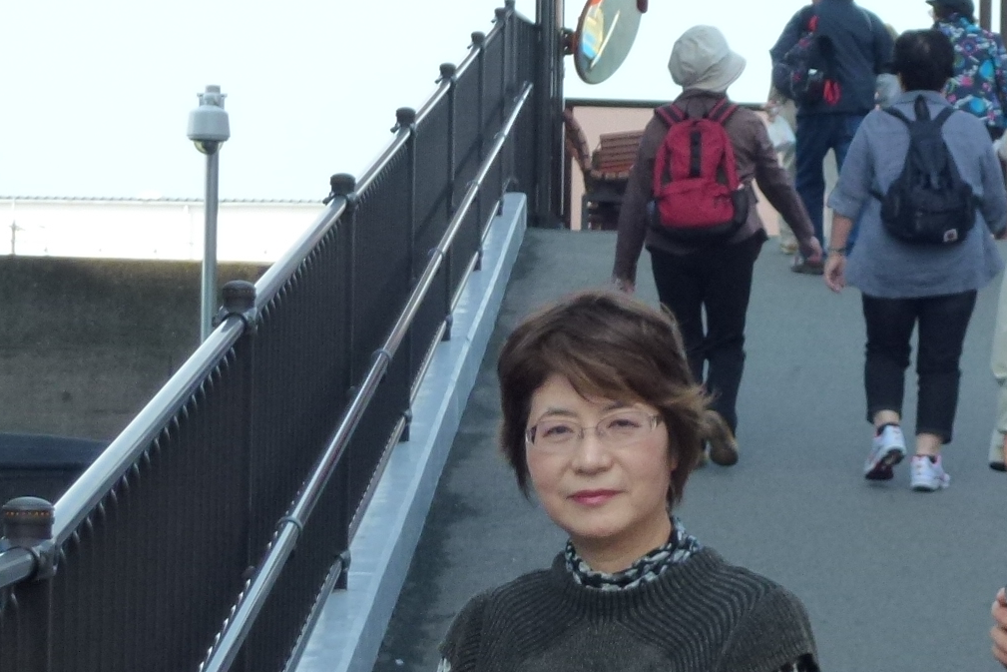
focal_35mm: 161
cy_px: 479
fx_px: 4504
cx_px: 931
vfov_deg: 8.5
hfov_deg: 12.6
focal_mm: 10.9
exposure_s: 1/250
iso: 160
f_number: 4.5
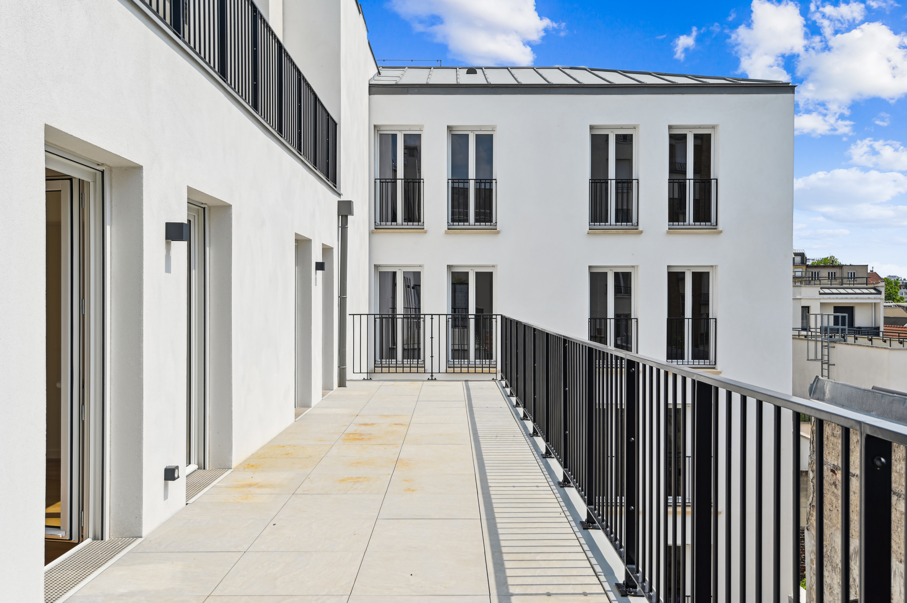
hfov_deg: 60.3
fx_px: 780
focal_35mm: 31
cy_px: 302
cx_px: 454
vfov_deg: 42.3
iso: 100
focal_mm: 31
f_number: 11
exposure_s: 1/250
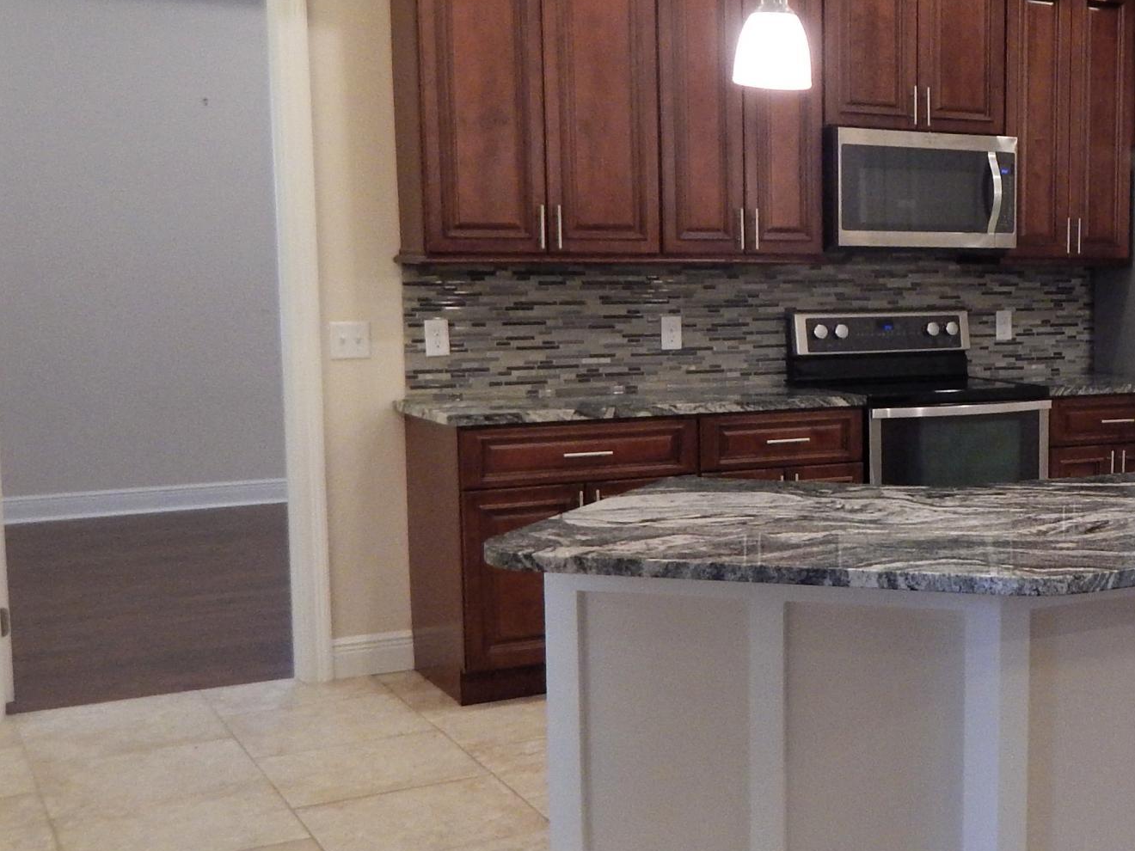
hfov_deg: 35.4
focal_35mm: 50
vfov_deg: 29.1
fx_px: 1639
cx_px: 1069
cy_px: 468
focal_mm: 4
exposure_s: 1/30
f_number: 3
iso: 250
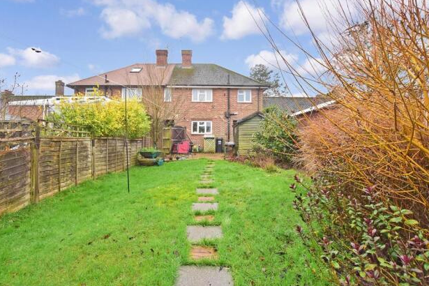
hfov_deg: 96.7
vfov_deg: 73.7
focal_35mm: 16
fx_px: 191
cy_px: 139
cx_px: 204
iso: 500
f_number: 10
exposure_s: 1/30
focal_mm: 10
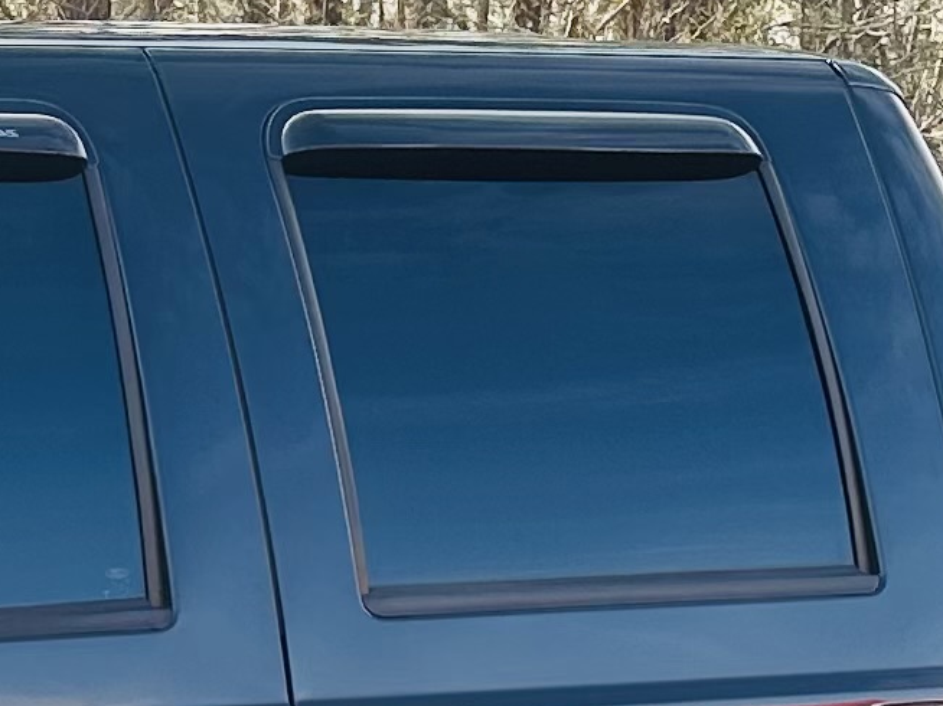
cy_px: 807
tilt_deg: -6.9
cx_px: -195
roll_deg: -0.2
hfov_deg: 13.0
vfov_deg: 9.9
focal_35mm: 148
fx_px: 4030
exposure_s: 1/785
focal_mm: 6.86
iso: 80
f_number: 1.78
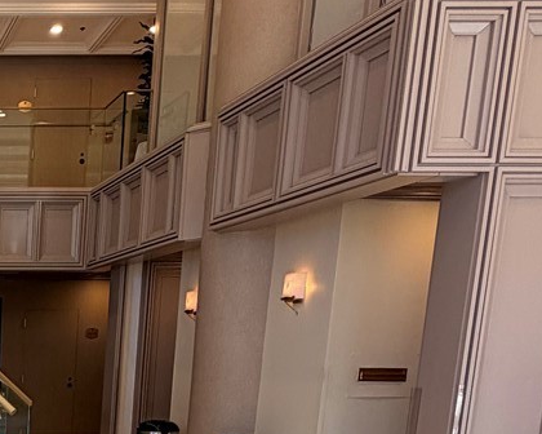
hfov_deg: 28.8
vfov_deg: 26.2
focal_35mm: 52
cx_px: -178
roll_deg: +0.2
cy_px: 509
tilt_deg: -10.3
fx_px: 834
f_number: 2.2
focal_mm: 2.22
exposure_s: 1/120
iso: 80
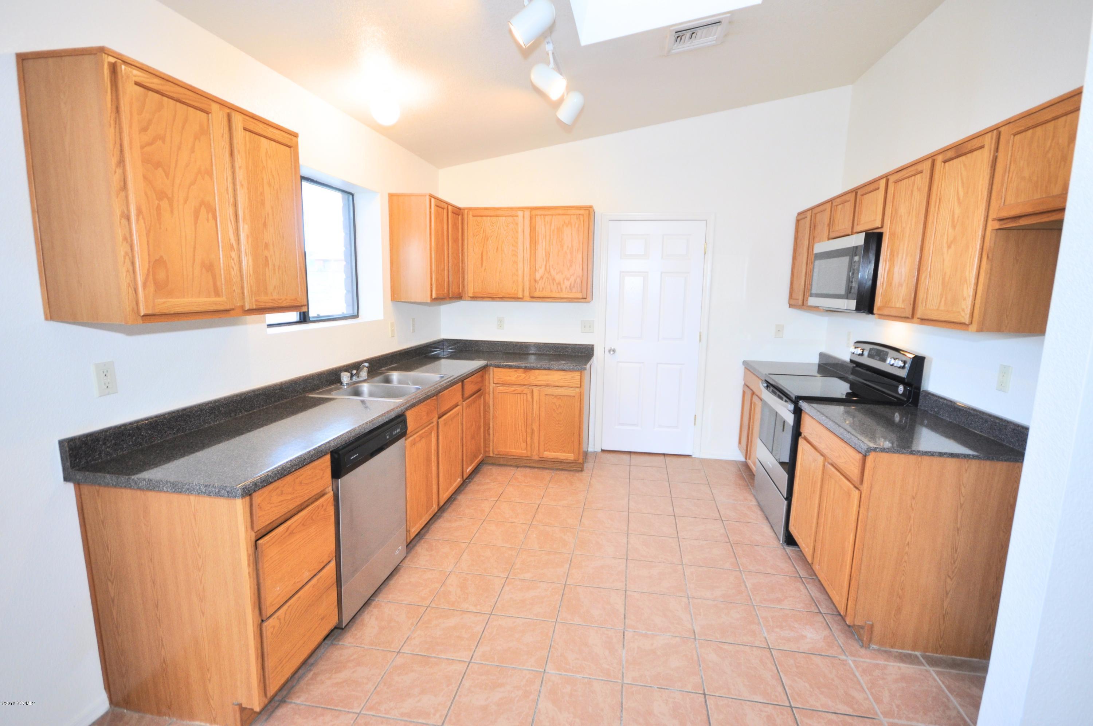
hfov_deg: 92.5
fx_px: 523
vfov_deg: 69.5
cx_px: 546
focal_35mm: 17
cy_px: 363
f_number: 4.2
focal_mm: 11.5
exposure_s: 1/60
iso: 500
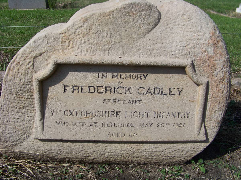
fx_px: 251
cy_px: 90
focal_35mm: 36
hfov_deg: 51.4
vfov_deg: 39.7
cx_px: 120
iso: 64
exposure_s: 1/1000
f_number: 4
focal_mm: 5.85
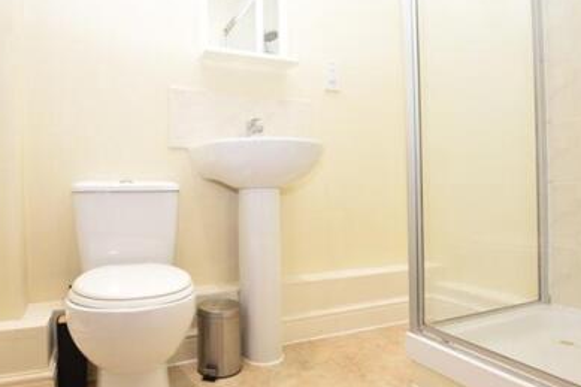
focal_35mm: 22
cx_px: 236
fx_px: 355
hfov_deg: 77.8
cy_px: 205
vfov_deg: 57.1
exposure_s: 1/100
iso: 800
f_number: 5
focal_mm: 12
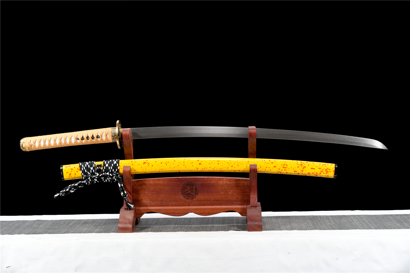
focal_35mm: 60
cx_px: 205
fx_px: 683
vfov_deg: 22.6
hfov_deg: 33.4
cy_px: 136
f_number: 9
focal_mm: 60
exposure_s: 1/160
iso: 100
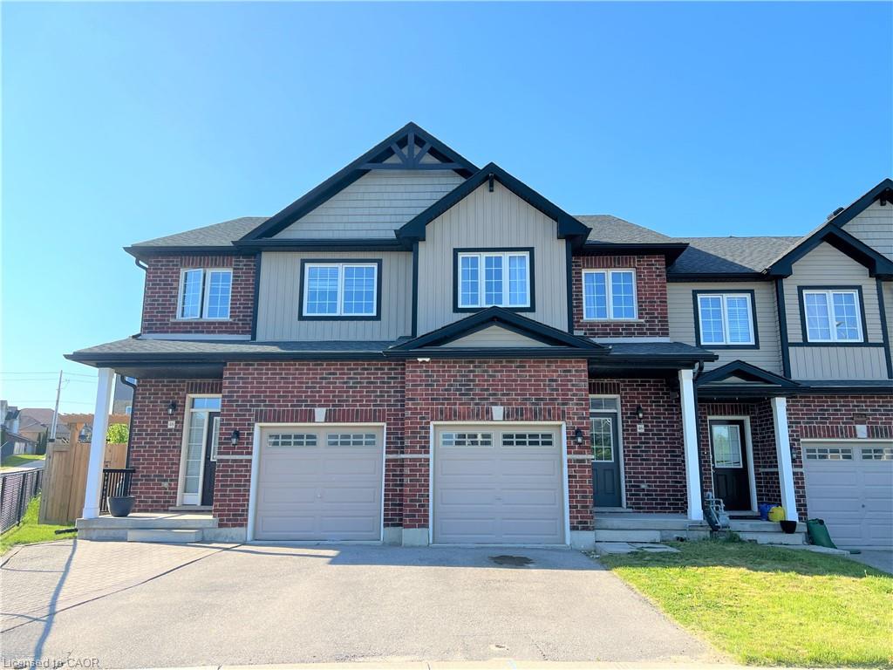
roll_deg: -0.8
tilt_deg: +13.2
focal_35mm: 26
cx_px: 446
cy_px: 335
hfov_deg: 67.3
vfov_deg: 53.1
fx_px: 671
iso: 50
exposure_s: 1/2299
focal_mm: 5.7
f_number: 1.5
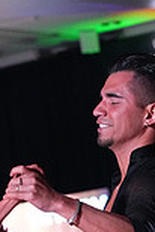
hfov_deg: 3.5
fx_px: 2564
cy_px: 390
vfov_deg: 5.1
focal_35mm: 398
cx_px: 91
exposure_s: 1/400
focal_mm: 106
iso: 10000
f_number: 5.6
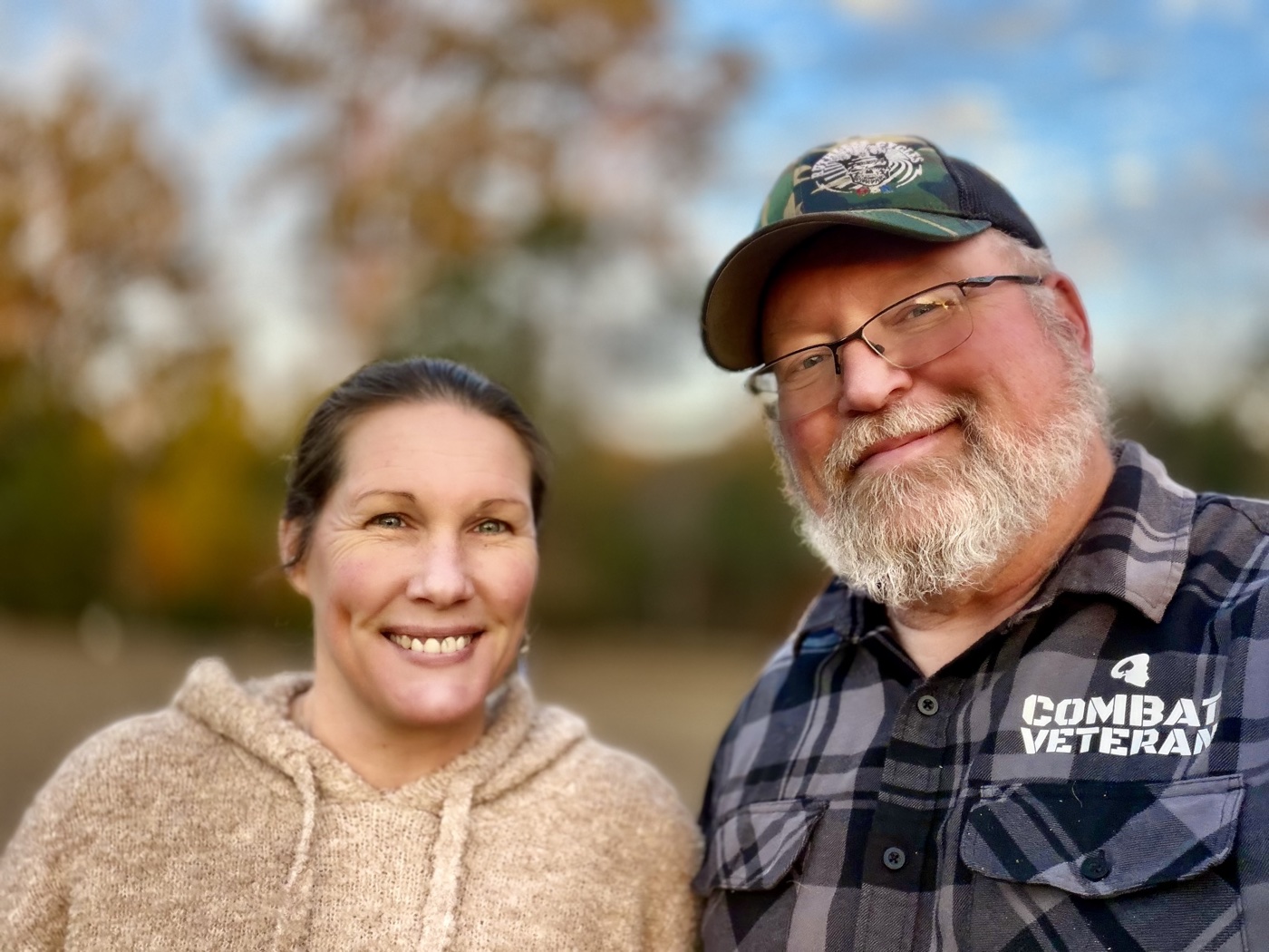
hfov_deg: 60.0
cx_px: 634
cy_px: 476
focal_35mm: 30
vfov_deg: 46.8
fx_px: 1100
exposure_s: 1/121
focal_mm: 2.71
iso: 80
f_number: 1.9
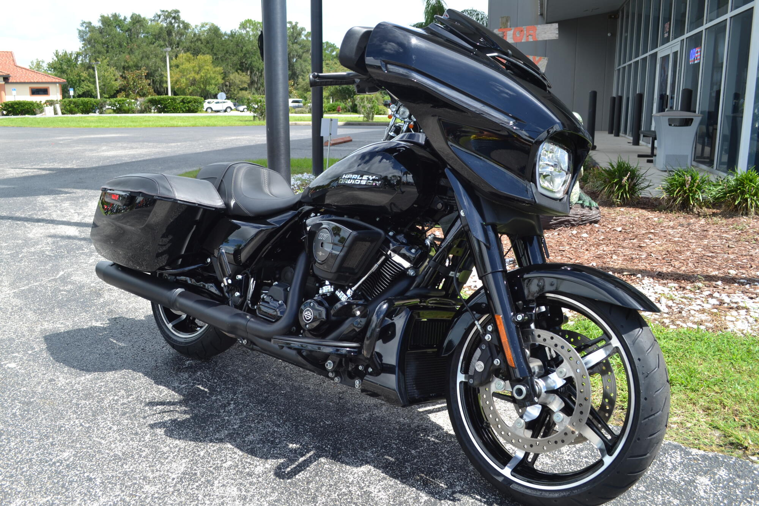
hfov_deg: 61.9
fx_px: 632
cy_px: 253
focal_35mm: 30
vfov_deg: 43.6
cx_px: 380
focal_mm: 20
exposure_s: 1/160
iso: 100
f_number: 6.3
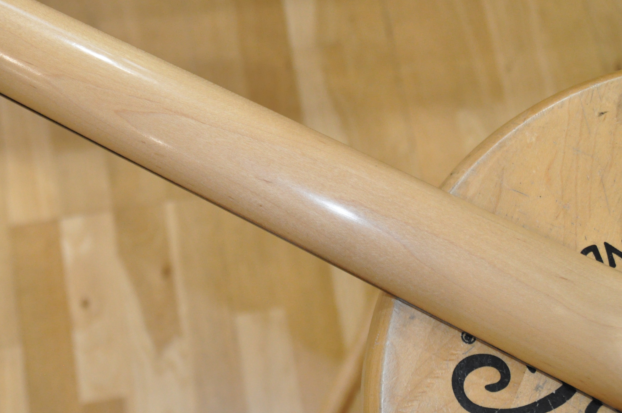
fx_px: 1122
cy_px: 155
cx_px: 235
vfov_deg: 20.8
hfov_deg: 30.9
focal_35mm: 65
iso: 2000
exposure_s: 1/125
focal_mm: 32
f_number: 5
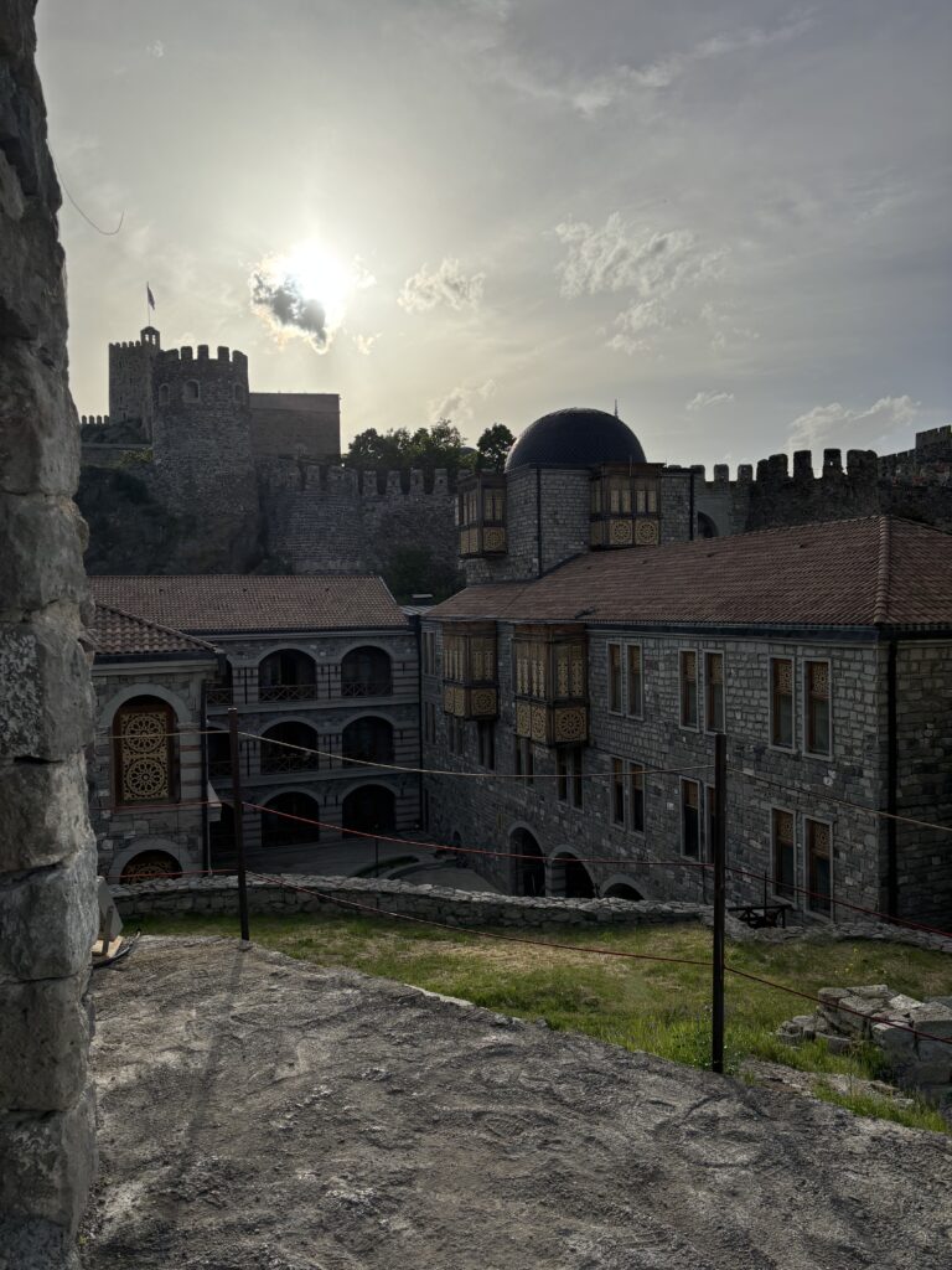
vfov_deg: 67.3
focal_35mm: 26
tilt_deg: -1.0
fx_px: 953
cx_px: 476
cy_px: 635
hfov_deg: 53.1
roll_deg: +1.0
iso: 50
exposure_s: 1/9091
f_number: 1.6
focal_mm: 5.96
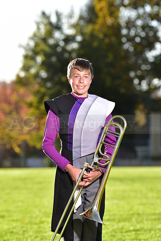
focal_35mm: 200
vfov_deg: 10.3
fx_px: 1341
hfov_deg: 6.9
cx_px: 80
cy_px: 120
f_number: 5.6
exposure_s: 1/200
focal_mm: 200
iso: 100
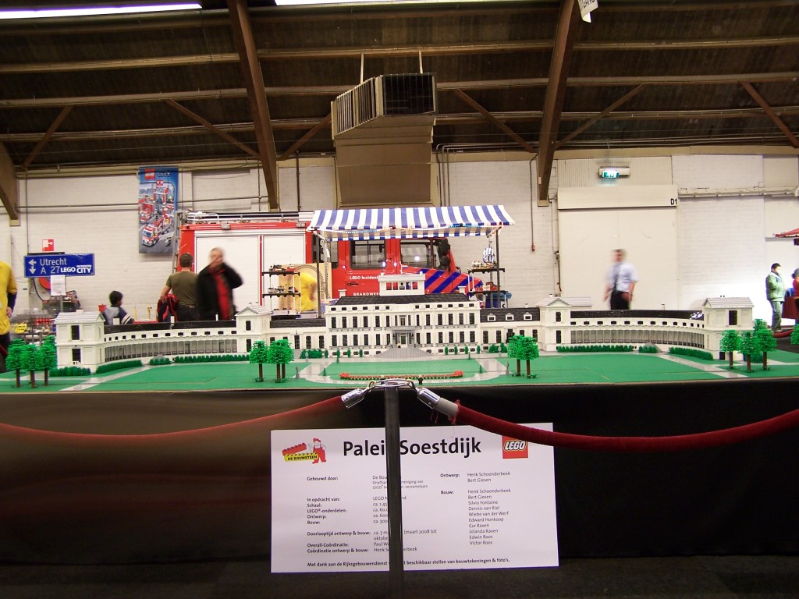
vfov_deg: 37.7
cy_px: 300
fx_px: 877
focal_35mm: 38
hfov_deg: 49.0
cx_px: 400
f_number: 2.8
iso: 80
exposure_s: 1/3
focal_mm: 6.3
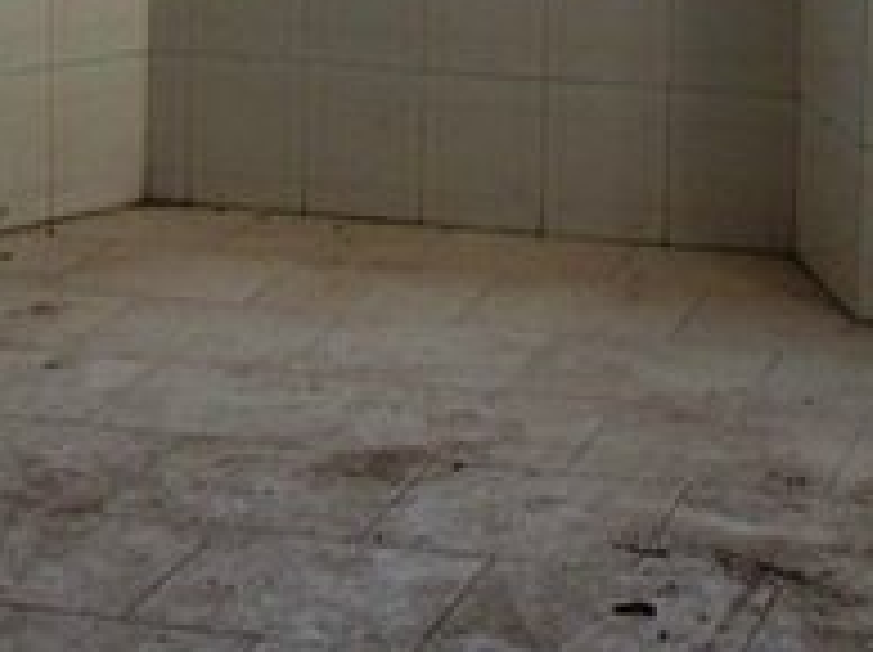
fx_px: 2997
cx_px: 207
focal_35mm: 119
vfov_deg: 11.7
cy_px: -423
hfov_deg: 16.5
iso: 100
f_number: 2.9
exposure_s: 1/100
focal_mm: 6.3
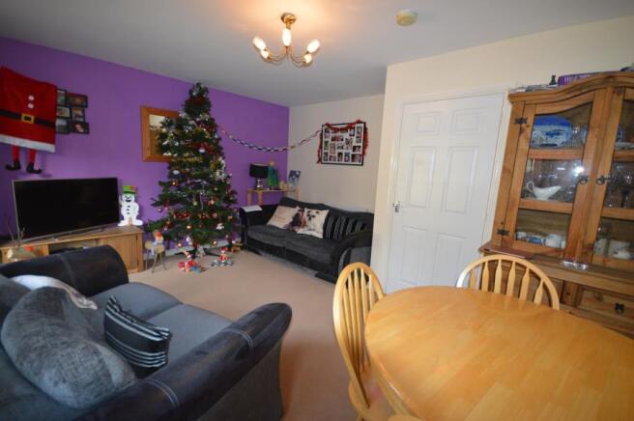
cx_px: 317
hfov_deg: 100.4
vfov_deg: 77.2
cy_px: 210
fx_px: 264
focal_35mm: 15
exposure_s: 1/60
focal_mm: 10
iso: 560
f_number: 4
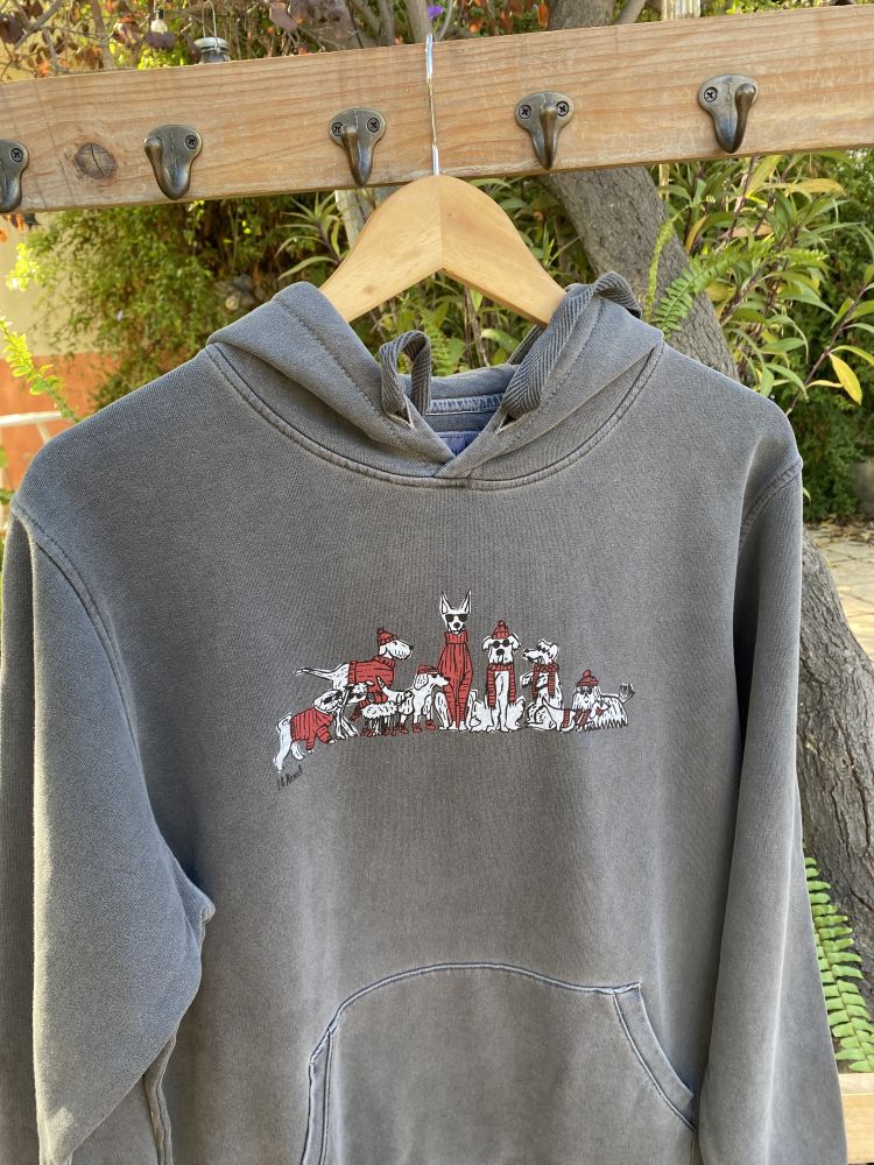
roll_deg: +5.9
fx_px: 875
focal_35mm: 26
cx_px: 437
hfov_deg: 53.1
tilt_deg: -14.1
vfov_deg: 67.3
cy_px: 582
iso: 50
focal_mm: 4.25
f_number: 1.8
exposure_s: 1/122
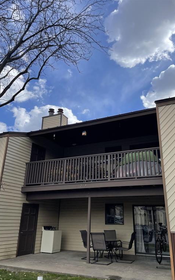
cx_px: 91
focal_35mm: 28
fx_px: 214
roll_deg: -1.1
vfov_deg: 66.5
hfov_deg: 44.5
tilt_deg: +20.2
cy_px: 142
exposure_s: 1/2174
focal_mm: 4.2
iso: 32
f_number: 1.6
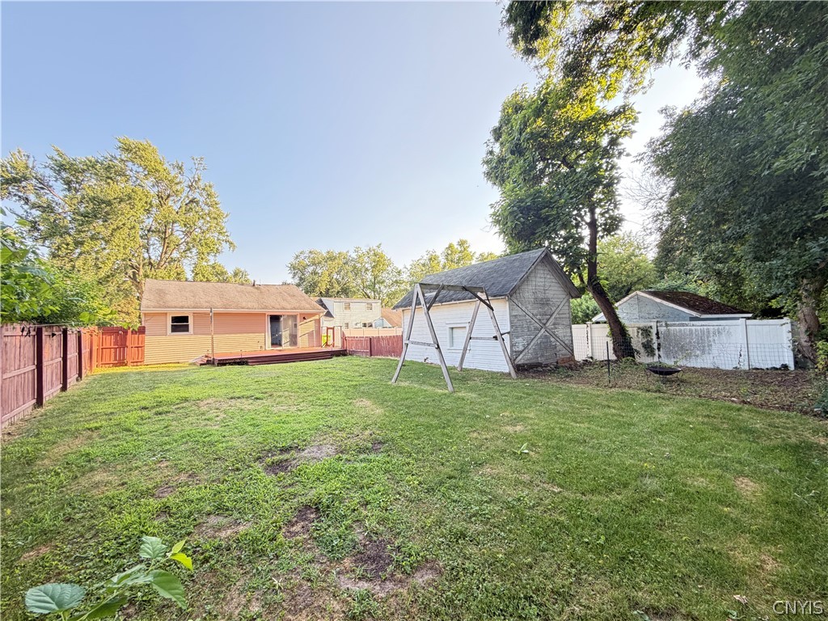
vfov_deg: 85.7
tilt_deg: +4.4
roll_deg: +3.0
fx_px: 335
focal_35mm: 14
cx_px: 414
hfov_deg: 102.1
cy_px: 310
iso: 160
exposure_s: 1/121
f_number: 2.2
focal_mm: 2.22
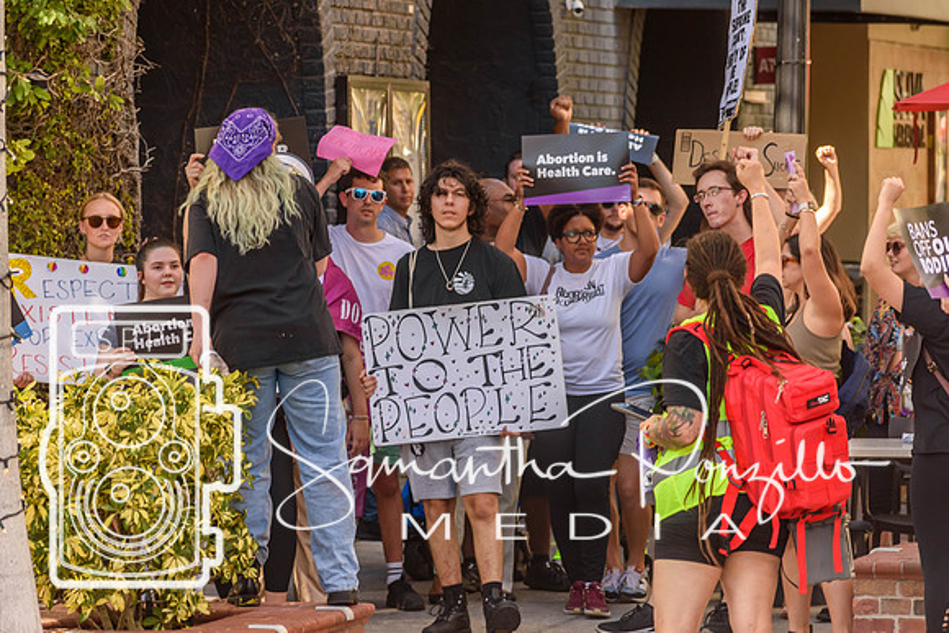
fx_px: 5339
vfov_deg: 6.8
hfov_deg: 10.2
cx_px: 474
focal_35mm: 202
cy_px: 316
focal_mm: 135
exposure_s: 1/400
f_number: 5
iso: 400
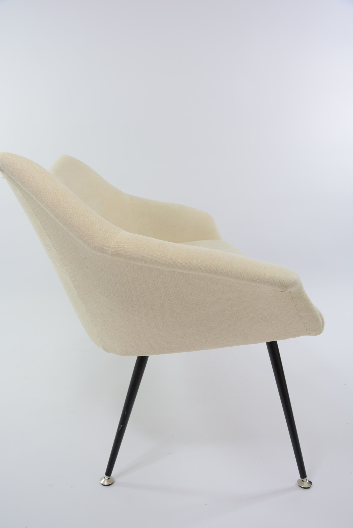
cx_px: 176
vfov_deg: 57.2
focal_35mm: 33
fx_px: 484
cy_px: 264
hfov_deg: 40.0
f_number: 5.6
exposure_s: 1/125
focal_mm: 22
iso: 400
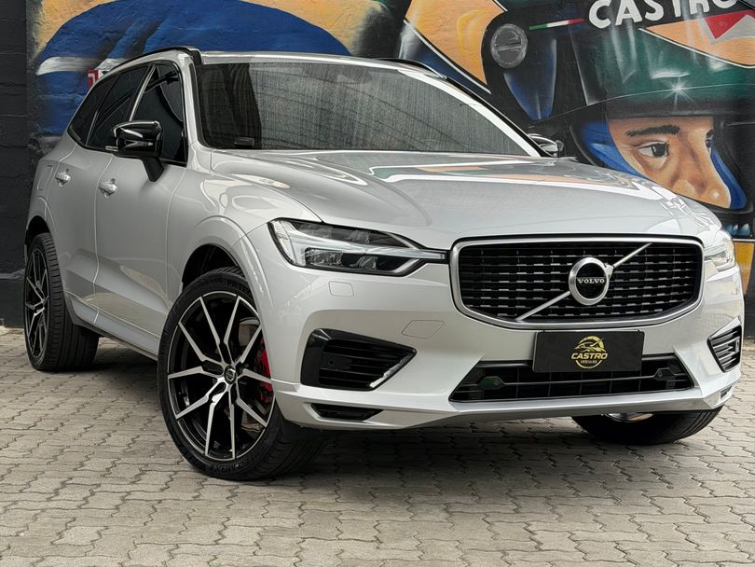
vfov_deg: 30.3
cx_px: 378
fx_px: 1047
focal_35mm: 48
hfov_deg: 39.6
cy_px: 284
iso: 64
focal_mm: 6.76
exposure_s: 1/170
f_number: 1.78
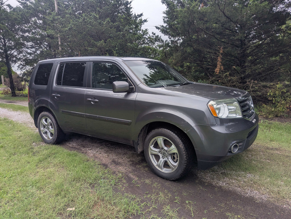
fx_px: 202
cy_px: 110
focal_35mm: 24
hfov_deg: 71.5
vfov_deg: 56.9
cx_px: 146
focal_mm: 6.81
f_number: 1.85
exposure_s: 1/158
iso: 54
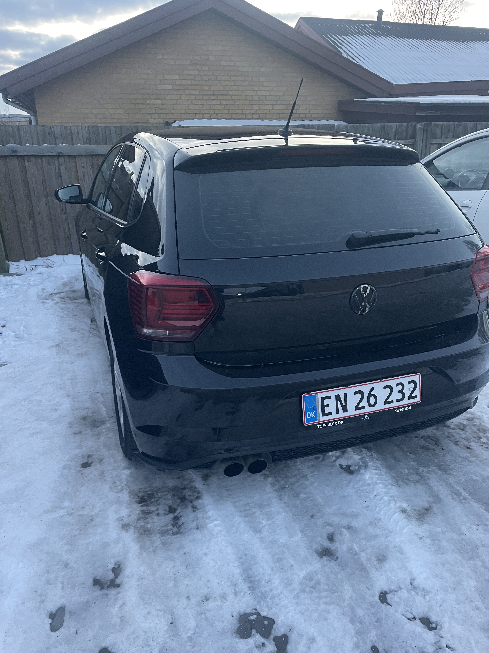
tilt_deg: -21.0
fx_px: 490
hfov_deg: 53.1
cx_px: 244
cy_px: 326
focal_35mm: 26
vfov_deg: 67.3
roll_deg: +1.4
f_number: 1.6
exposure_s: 1/60
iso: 320
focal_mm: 4.2
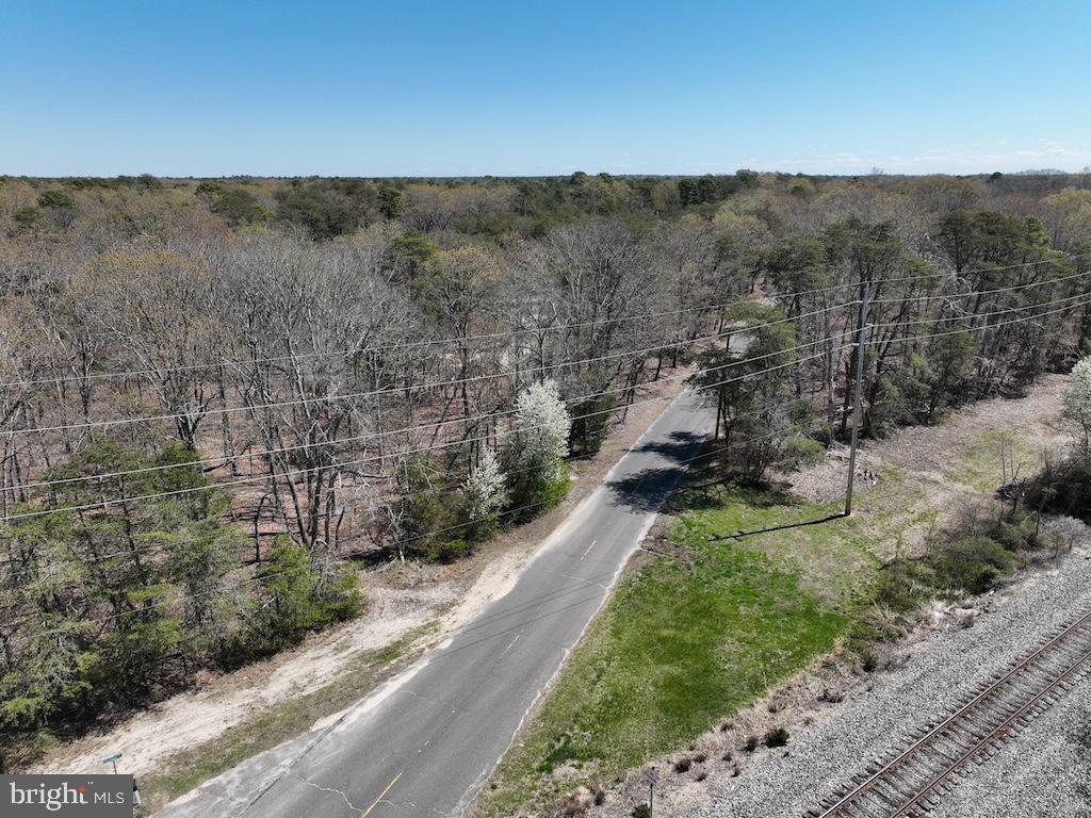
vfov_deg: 56.8
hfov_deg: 71.6
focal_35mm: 24
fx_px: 756
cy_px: 409
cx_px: 546
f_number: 2.8
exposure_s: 1/2000
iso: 120
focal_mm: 12.29
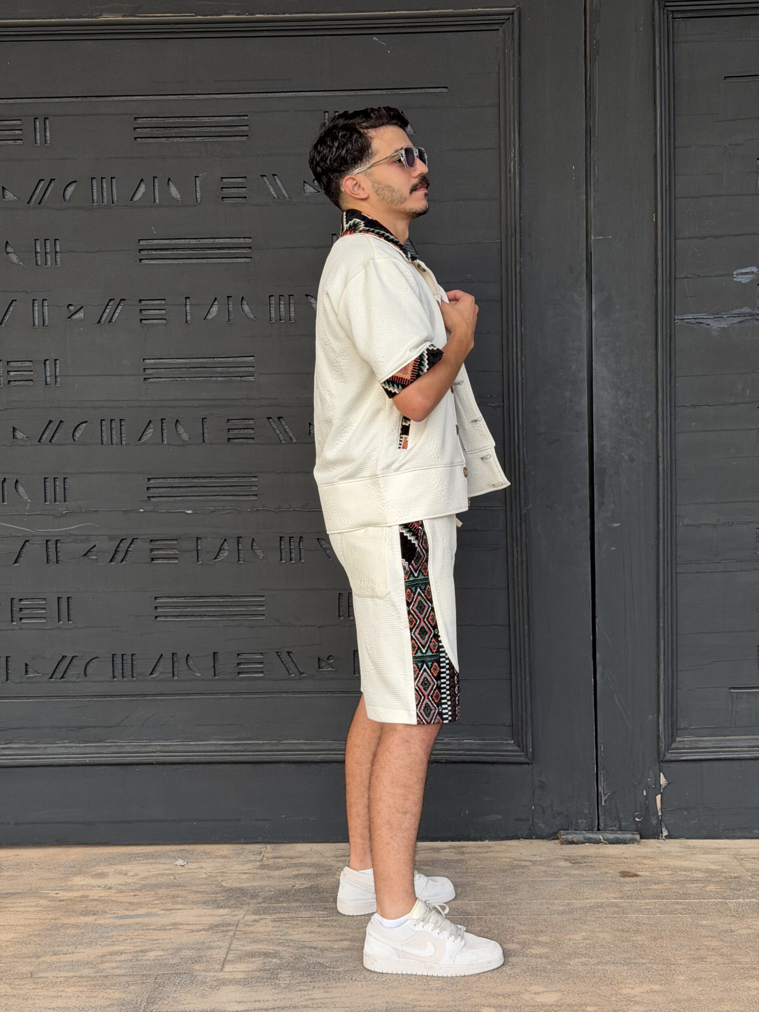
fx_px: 1403
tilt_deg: -3.0
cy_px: 506
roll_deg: +1.2
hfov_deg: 30.3
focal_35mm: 48
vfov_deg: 39.7
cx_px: 380
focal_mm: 6.76
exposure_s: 1/70
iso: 100
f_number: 1.78
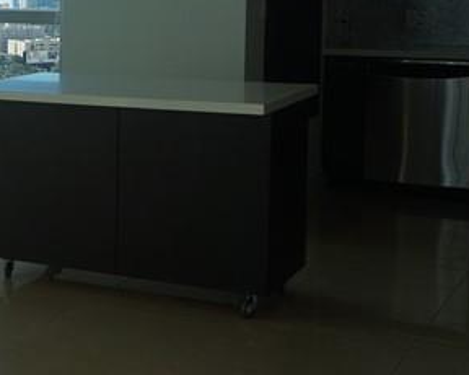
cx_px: -291
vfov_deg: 17.9
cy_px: 78
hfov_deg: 18.9
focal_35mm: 85
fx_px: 1179
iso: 100
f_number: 6.3
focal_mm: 16
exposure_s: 1/250
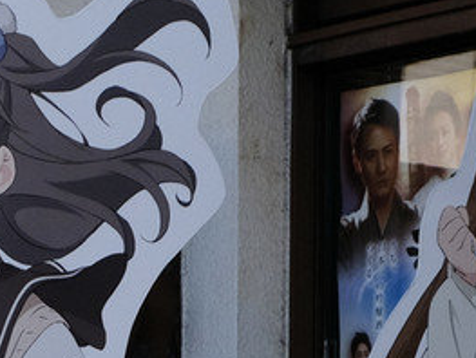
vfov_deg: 7.8
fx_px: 2534
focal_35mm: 184
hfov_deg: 10.7
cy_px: 671
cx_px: 177
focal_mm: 27.9
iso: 1250
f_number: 4.5
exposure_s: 1/2500
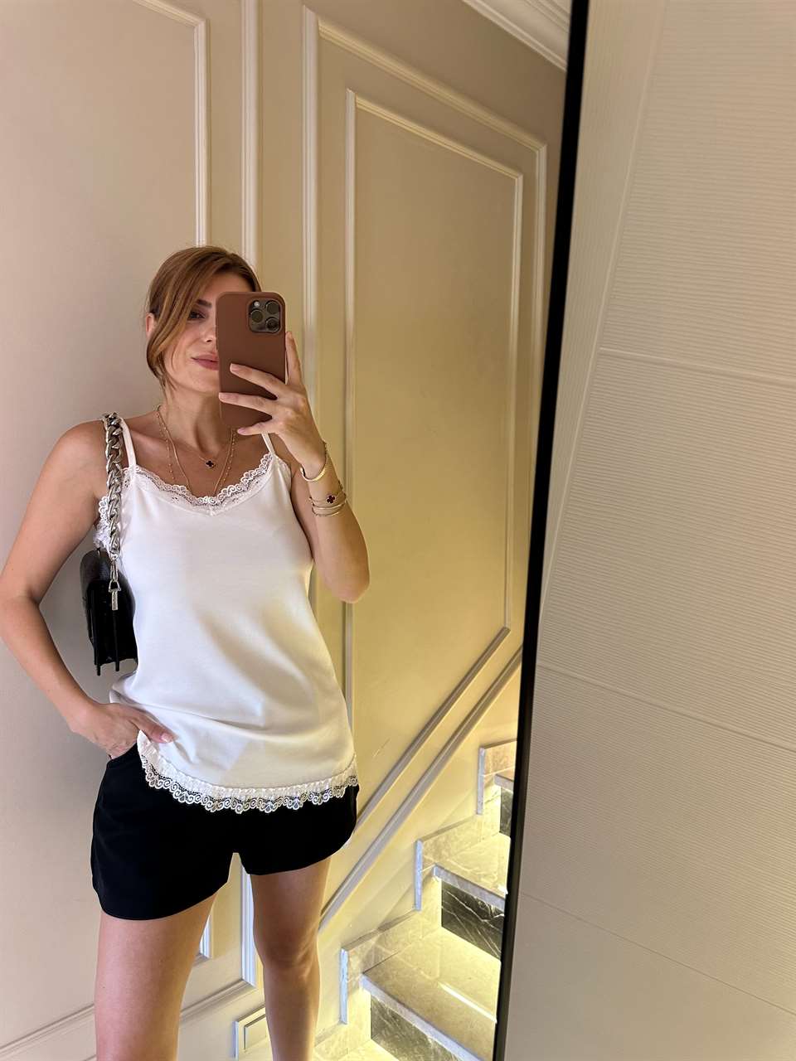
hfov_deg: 56.8
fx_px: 736
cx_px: 398
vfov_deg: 71.6
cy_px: 530
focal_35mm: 24
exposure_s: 1/60
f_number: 1.78
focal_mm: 6.86
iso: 250
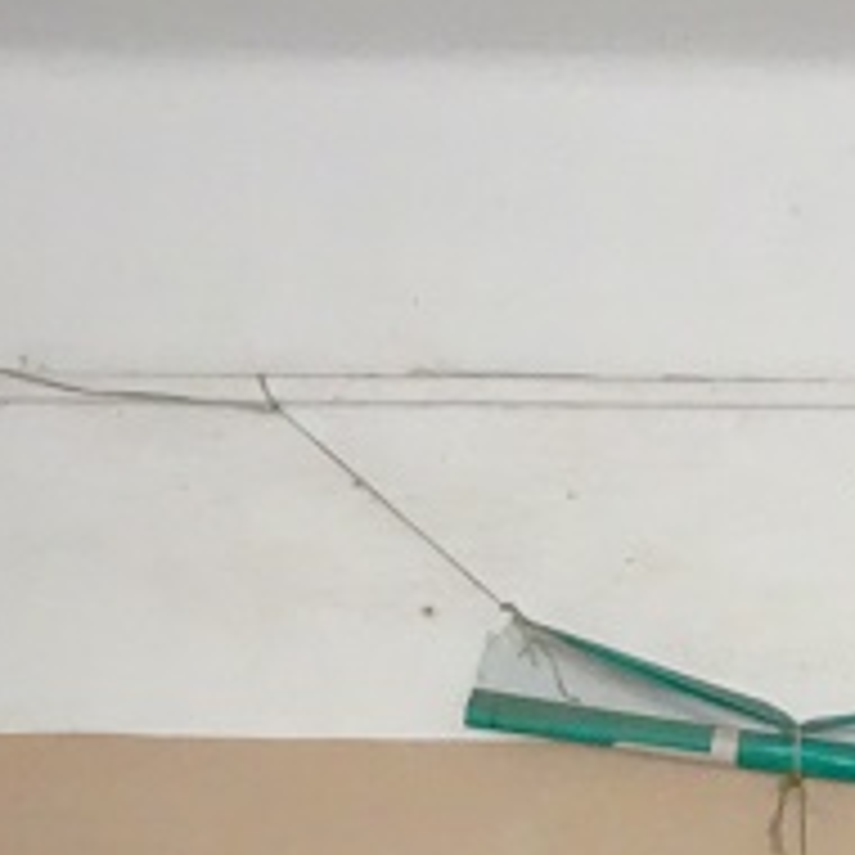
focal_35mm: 117
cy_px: 1118
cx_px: 1206
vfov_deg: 14.3
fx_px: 3269
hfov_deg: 14.1
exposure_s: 1/30
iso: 1000
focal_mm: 4.75
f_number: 3.5
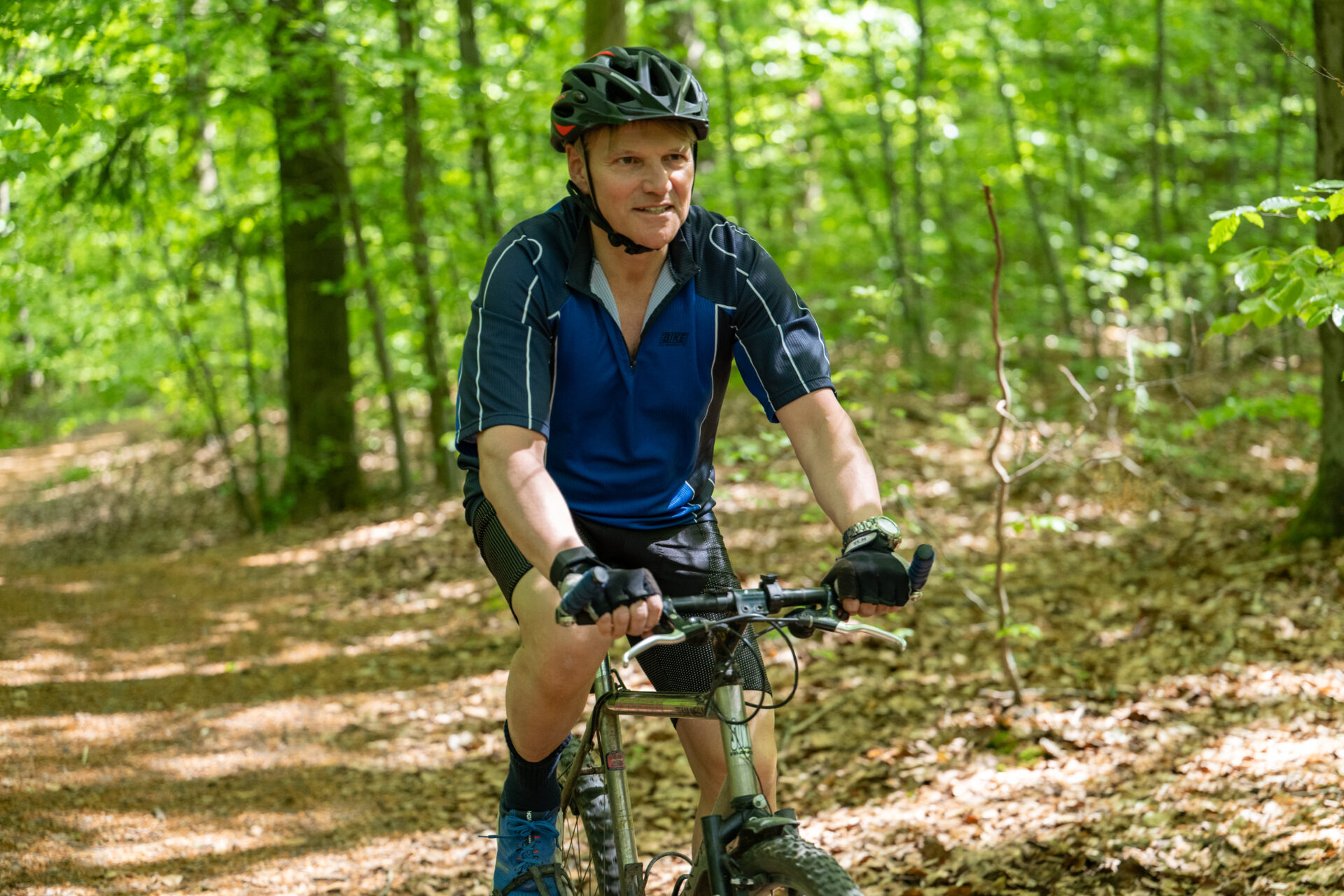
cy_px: 448
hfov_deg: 28.8
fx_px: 2613
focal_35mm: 70
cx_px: 672
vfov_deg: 19.5
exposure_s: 1/1250
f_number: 2.8
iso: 1250
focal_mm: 70
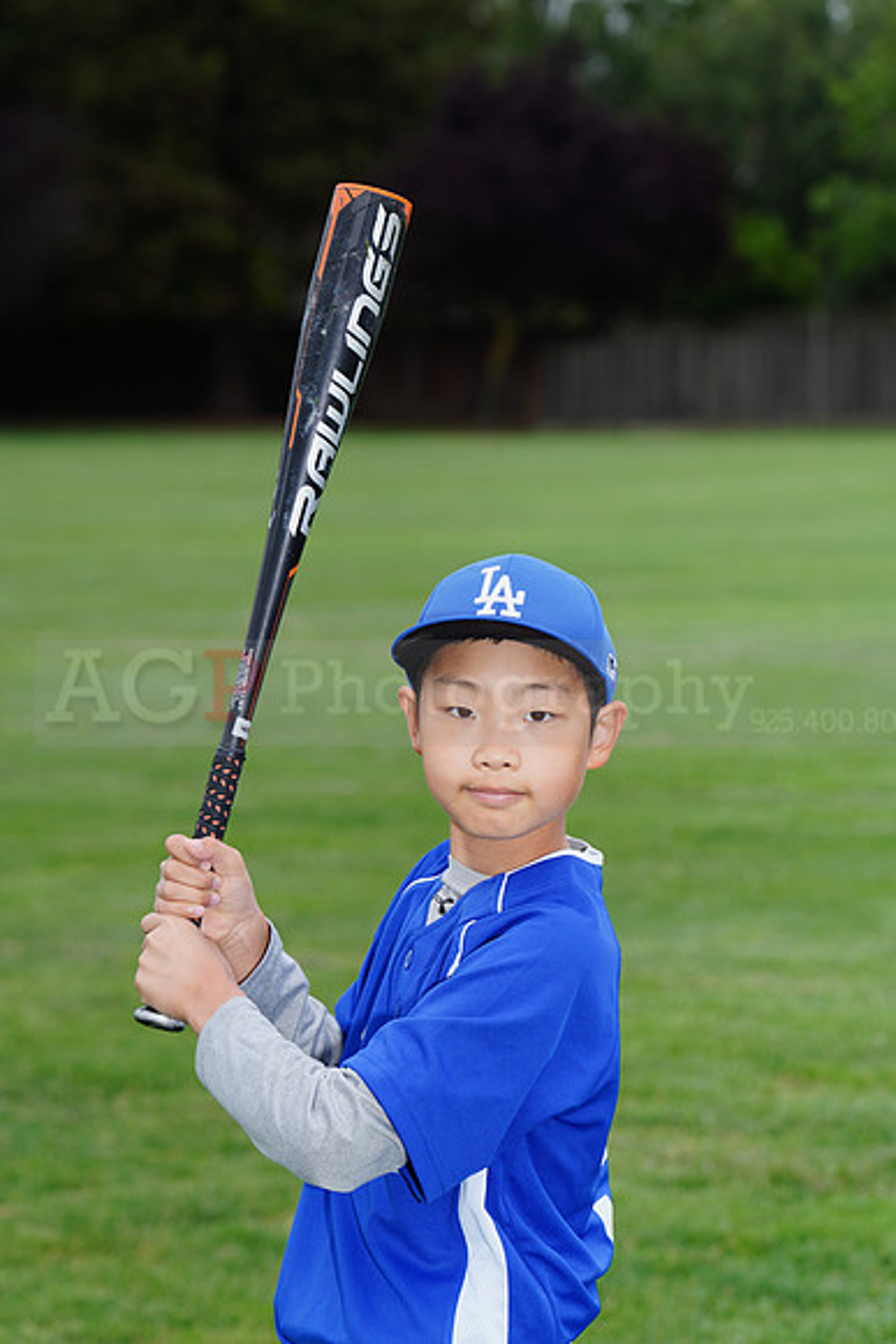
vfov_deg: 12.7
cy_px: 672
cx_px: 448
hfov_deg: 8.5
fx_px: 6044
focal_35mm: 162
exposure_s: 1/200
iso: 200
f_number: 8
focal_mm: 162
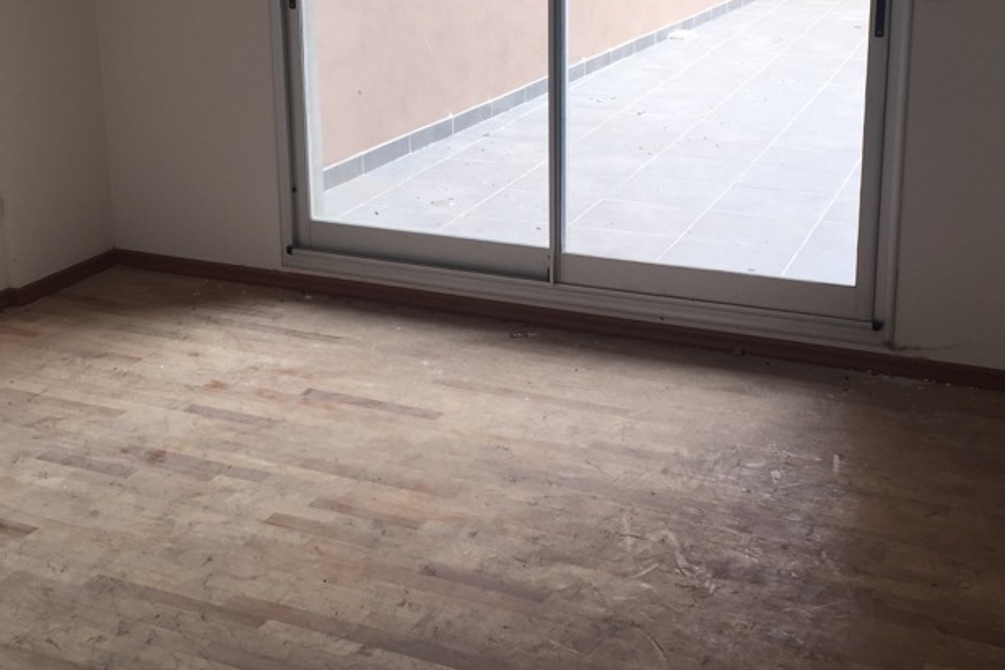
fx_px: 1396
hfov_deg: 39.6
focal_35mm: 50
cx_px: 486
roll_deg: +0.2
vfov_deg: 26.8
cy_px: 197
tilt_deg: -15.6
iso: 32
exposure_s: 1/130
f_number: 2.2
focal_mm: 4.15
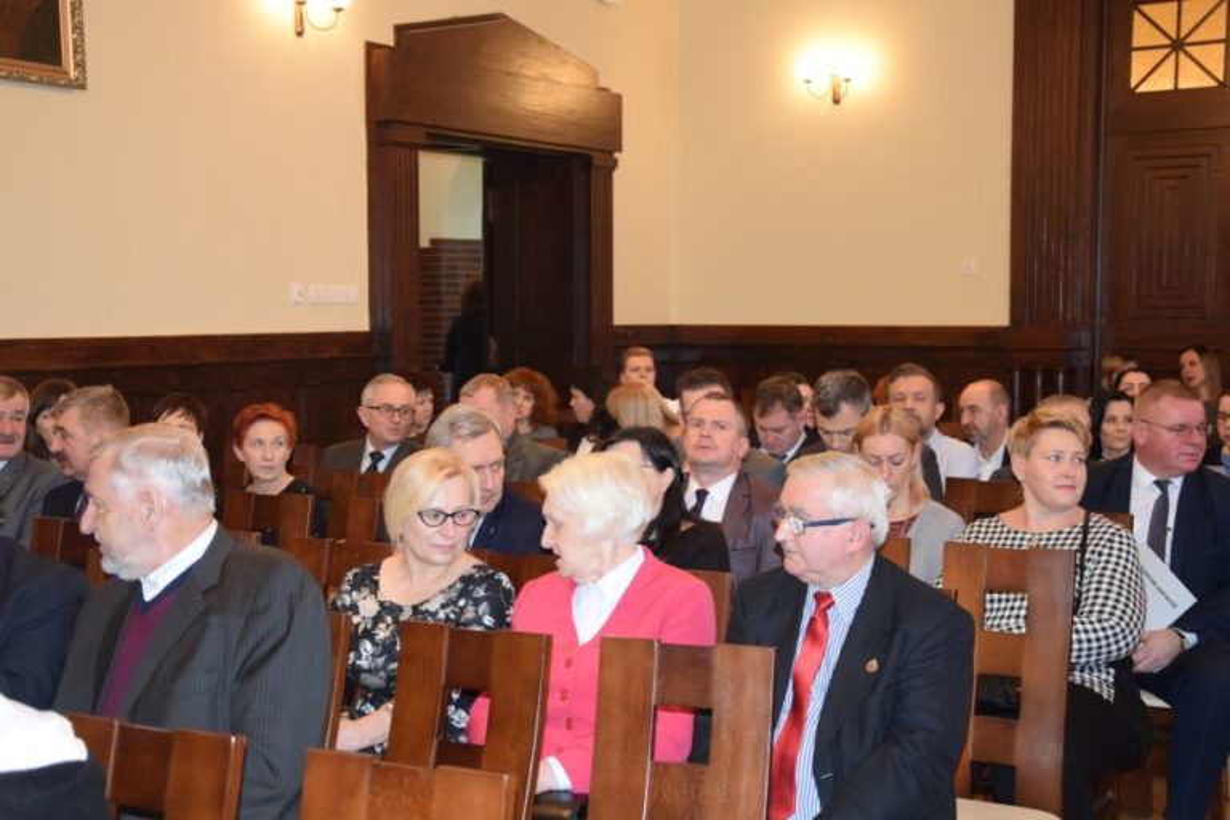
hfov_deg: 35.1
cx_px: 615
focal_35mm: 57
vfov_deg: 23.8
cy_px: 410
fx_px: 1947
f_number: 4.5
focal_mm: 38
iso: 2000
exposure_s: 1/60
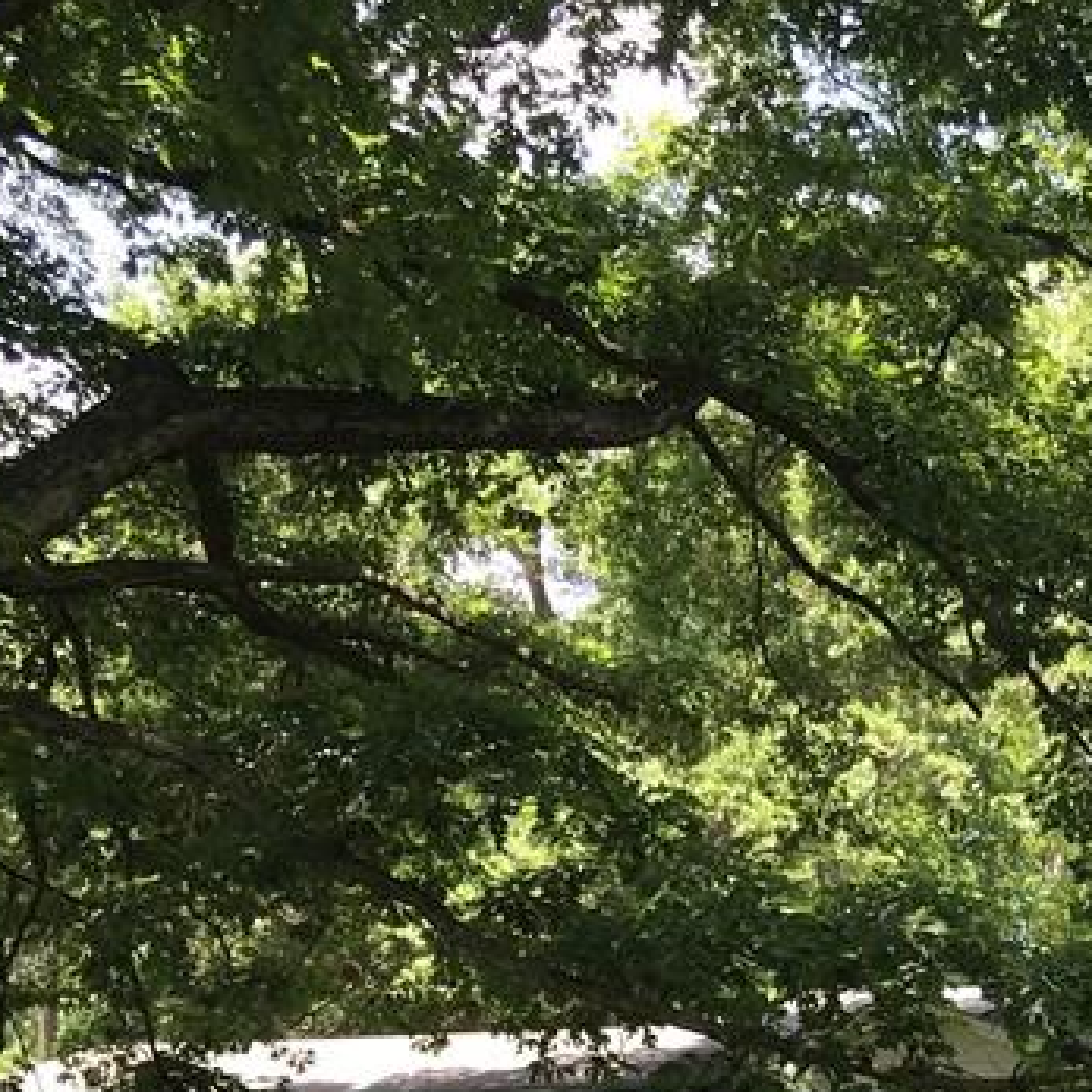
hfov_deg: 22.1
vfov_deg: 22.6
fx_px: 2605
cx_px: 1265
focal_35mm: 73
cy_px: 1139
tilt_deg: +6.1
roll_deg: +0.4
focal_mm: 3.99
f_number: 1.8
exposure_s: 1/227
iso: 20
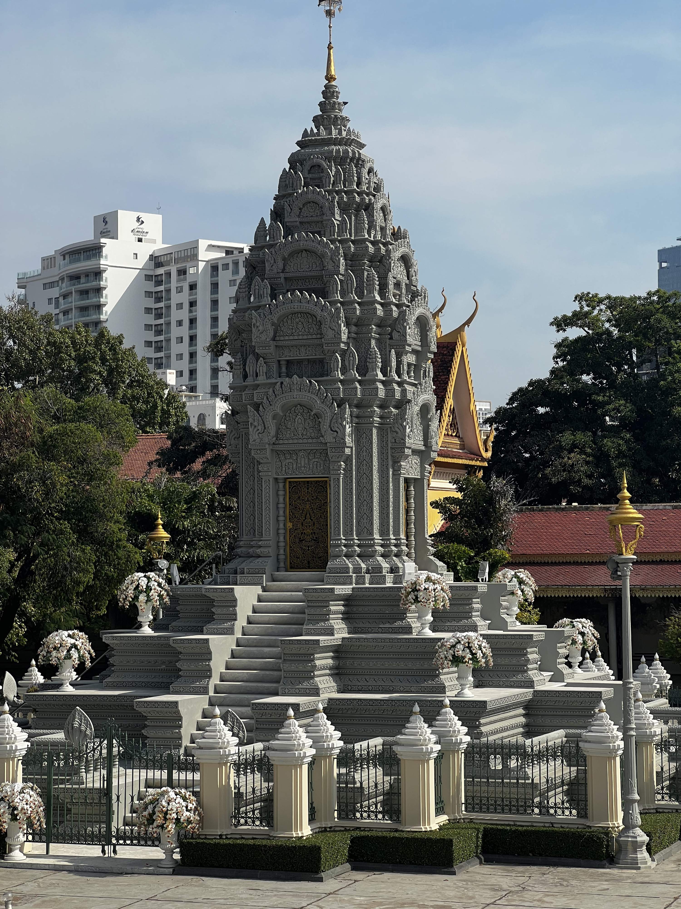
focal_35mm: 77
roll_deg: +0.1
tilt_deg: +3.3
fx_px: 2020
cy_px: 454
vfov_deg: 25.3
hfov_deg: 19.1
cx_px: 340
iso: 32
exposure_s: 1/889
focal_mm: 9
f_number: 2.8
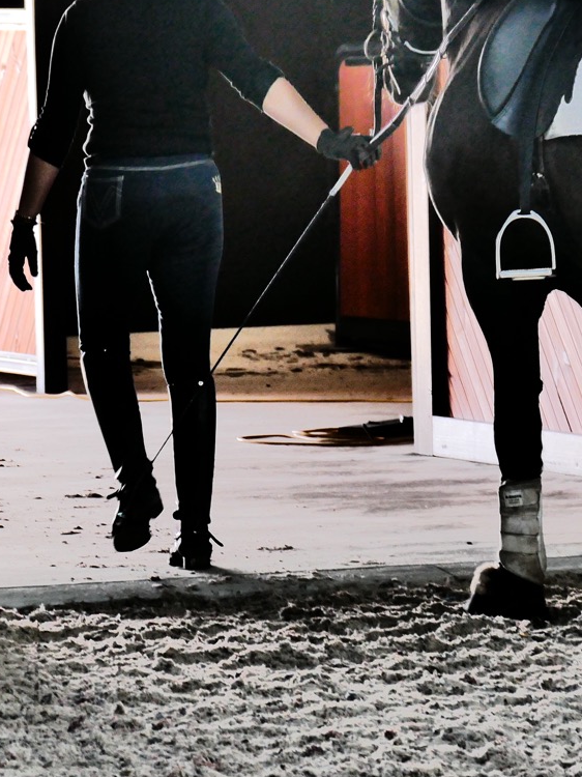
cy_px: 322
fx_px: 8456
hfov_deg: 3.9
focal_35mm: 377
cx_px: 331
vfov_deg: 5.3
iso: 500
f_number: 4
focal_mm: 71.46
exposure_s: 1/100
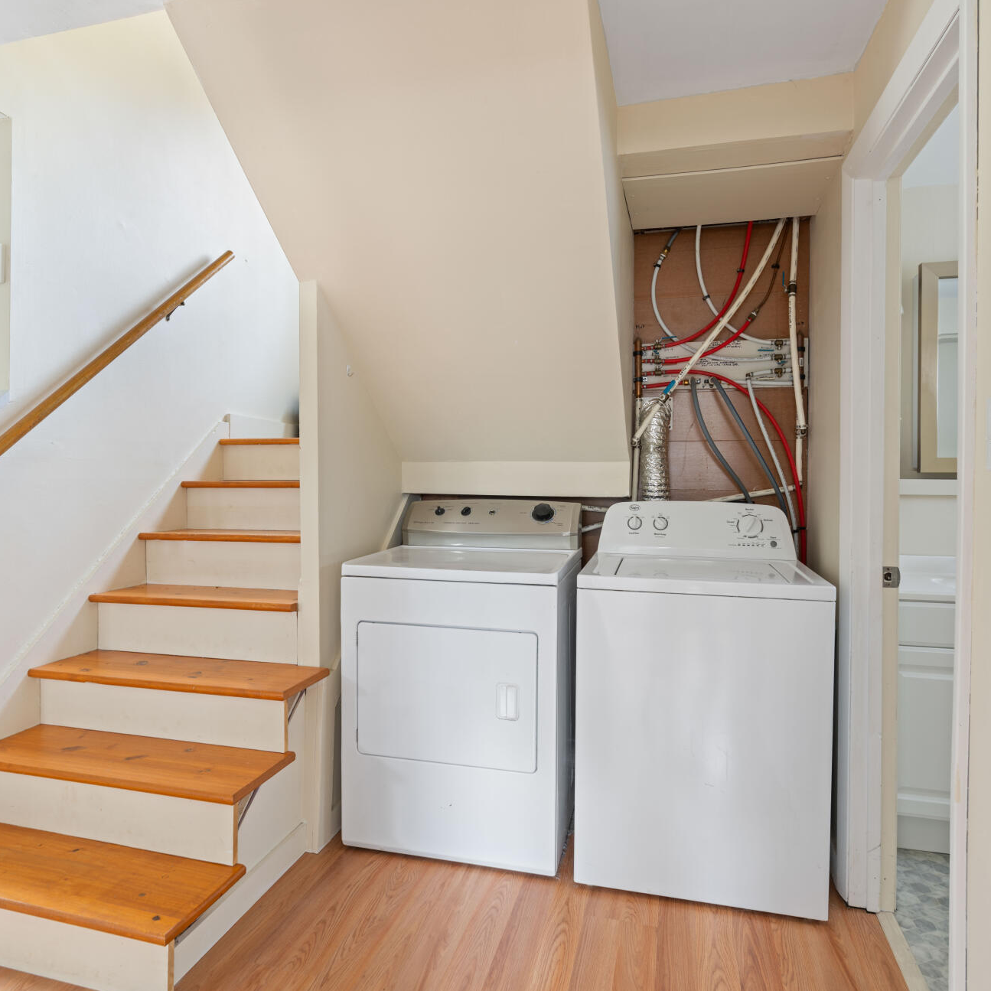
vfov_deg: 72.1
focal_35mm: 21
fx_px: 680
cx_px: 496
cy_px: 481
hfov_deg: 72.1
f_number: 7.1
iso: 50
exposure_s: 5
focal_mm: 16
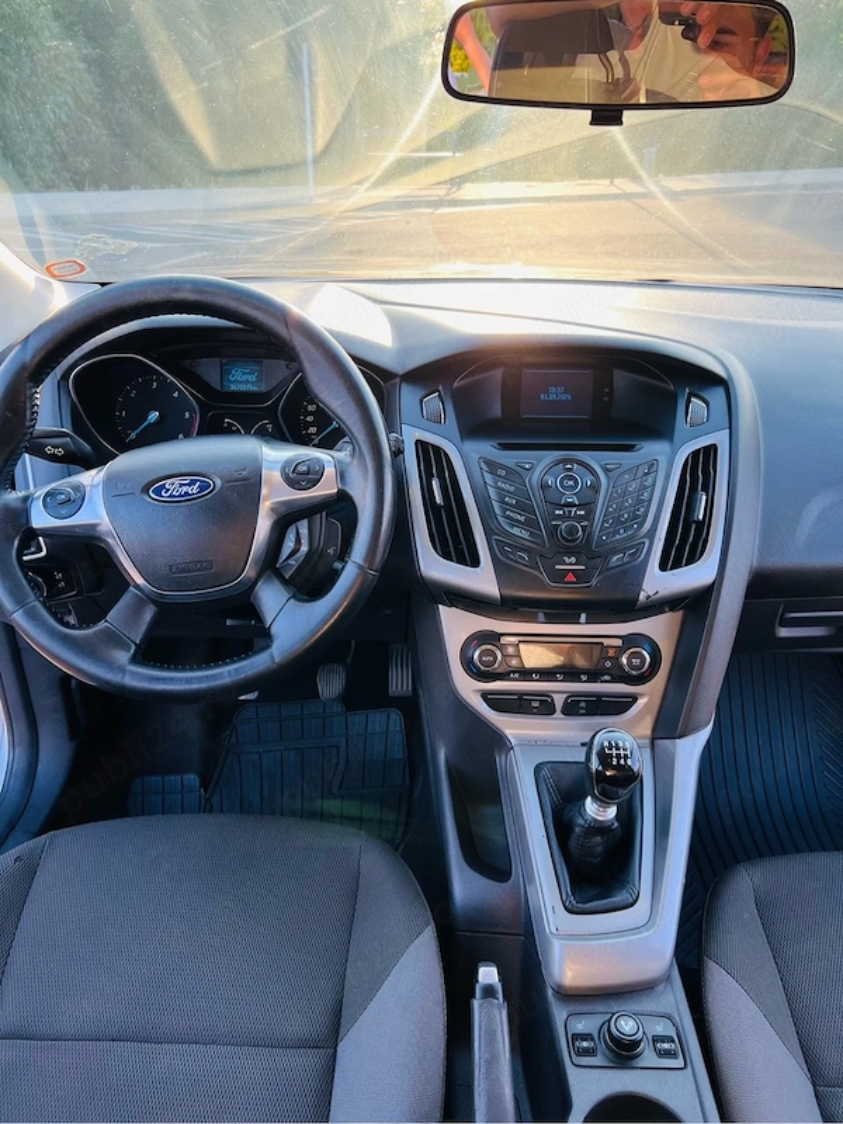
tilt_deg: -27.7
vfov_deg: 67.3
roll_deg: -1.4
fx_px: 844
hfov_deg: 53.1
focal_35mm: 26
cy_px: 562
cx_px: 422
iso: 40
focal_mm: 5.7
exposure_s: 1/216
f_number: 1.5
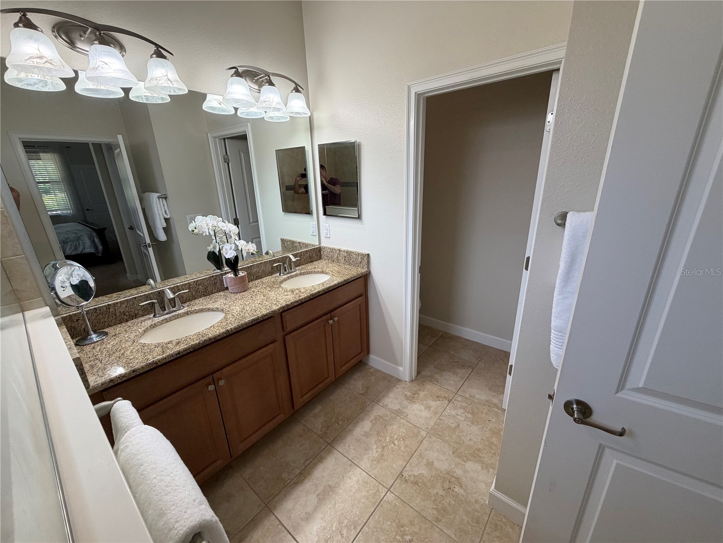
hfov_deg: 102.1
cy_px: 272
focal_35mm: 14
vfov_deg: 85.7
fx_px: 292
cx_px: 362
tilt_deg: -18.4
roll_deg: +2.7
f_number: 2.2
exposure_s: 1/120
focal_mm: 2.22
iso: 160
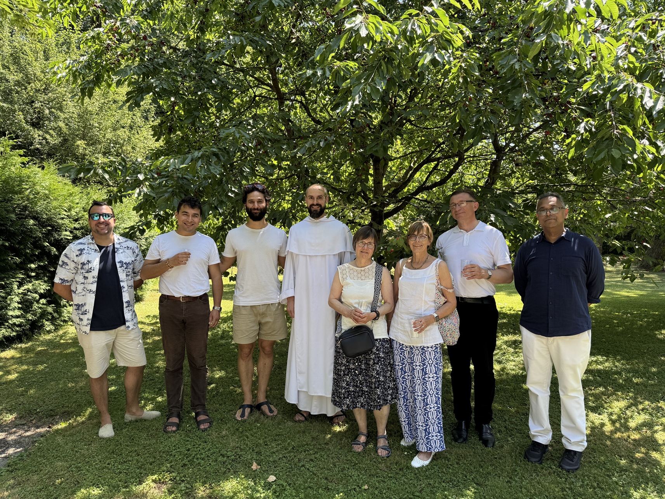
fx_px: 461
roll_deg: -0.1
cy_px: 250
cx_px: 332
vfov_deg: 56.8
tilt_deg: -1.0
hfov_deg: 71.6
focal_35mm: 24
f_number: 1.78
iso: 80
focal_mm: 6.76
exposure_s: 1/966
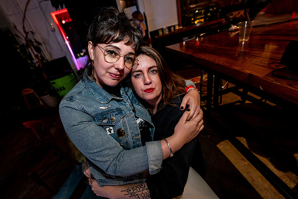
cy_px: 95
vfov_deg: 78.8
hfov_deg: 101.8
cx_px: 143
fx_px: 121
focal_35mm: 15
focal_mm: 14
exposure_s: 1/100
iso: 2000
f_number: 3.2
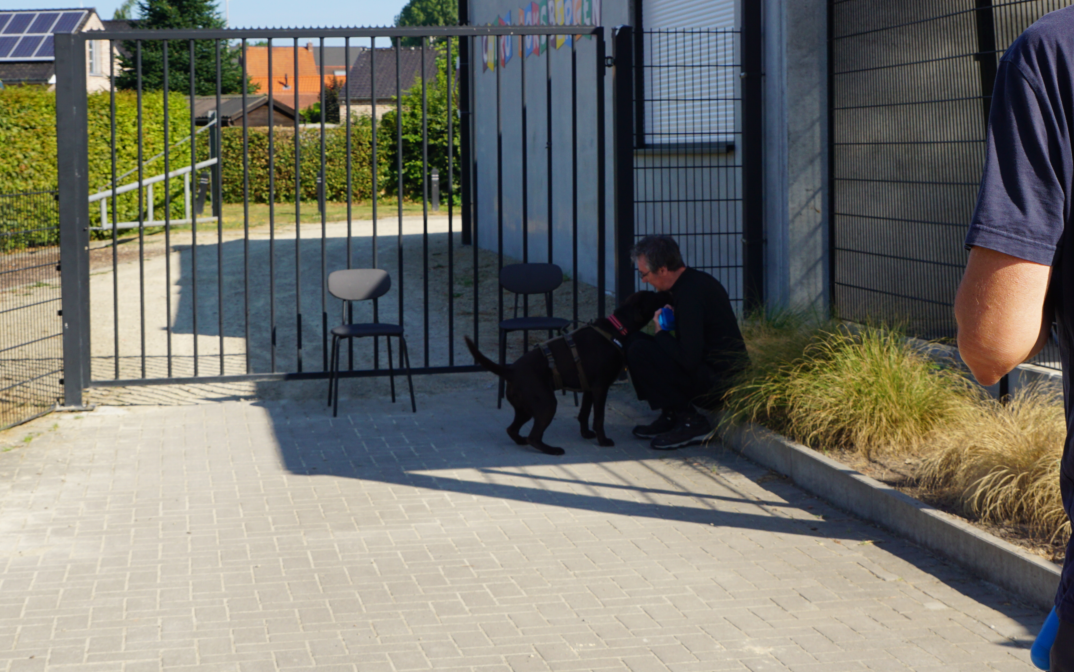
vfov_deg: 18.8
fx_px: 2020
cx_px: 547
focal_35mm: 69
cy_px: 237
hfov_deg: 29.8
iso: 100
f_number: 10
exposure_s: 1/125
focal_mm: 30
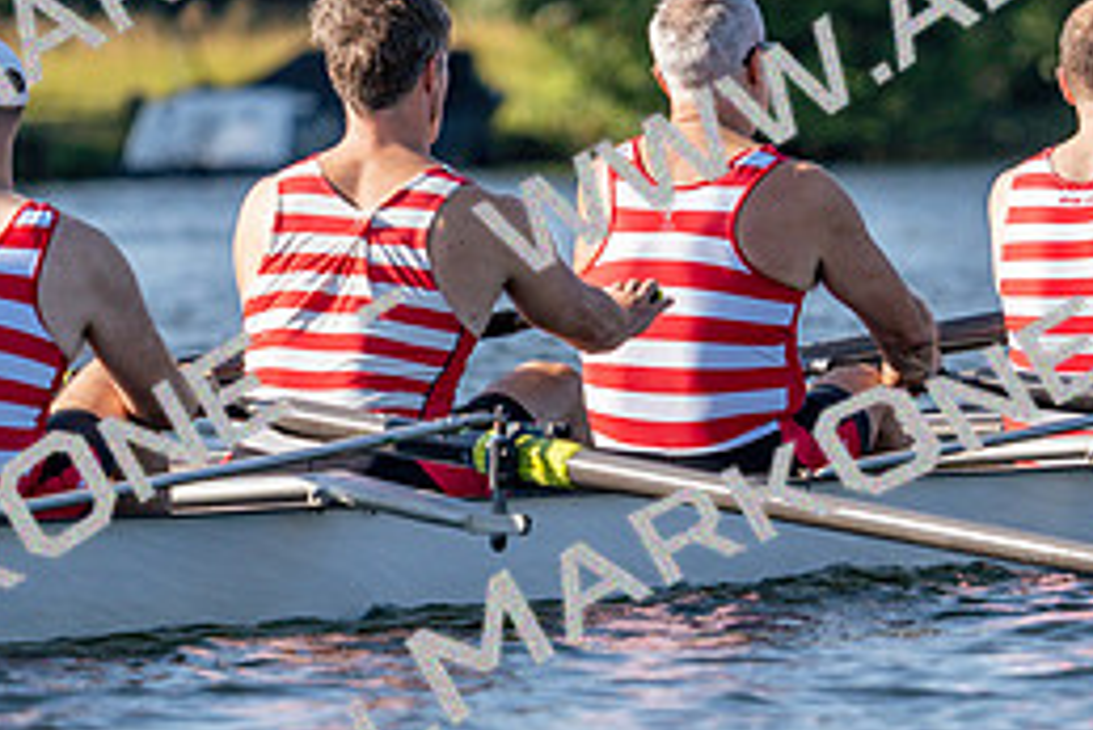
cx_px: 996
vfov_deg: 1.7
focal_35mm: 790
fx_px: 23998
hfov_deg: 2.6
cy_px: 285
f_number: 6.3
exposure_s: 1/1600
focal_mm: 353
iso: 400
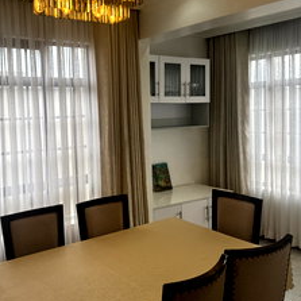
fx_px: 374
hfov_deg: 43.4
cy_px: 121
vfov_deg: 43.7
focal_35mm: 38
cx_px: 108
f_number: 1.78
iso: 80
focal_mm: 6.76
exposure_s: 1/567
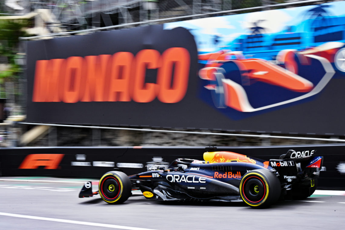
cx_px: 172
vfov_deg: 19.5
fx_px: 671
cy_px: 115
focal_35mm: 70
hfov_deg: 28.8
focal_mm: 70
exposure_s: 1/80
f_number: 22
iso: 500
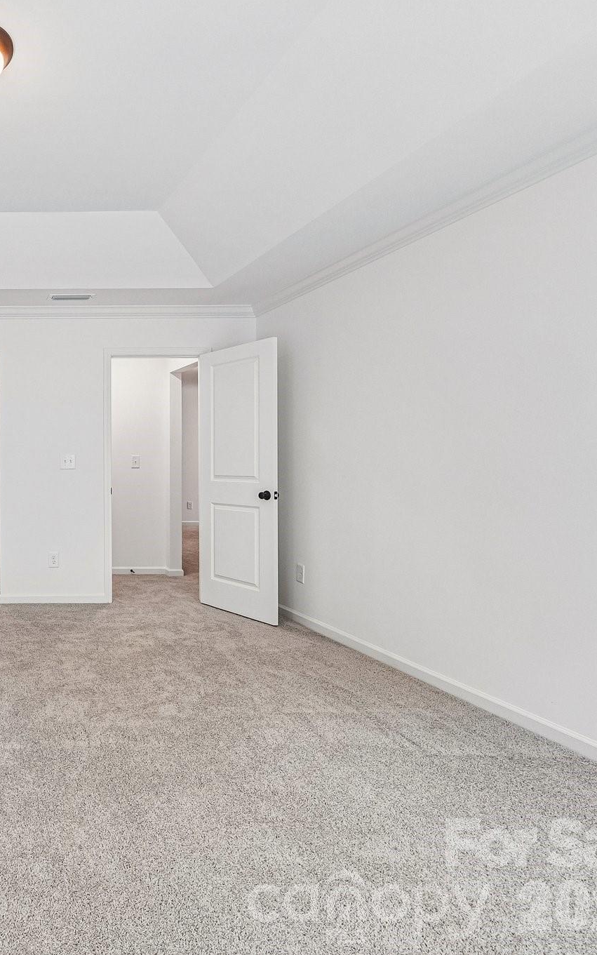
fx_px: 599
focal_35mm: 23
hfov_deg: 42.5
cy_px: 477
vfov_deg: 77.1
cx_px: -49
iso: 400
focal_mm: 10
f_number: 8
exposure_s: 1/10
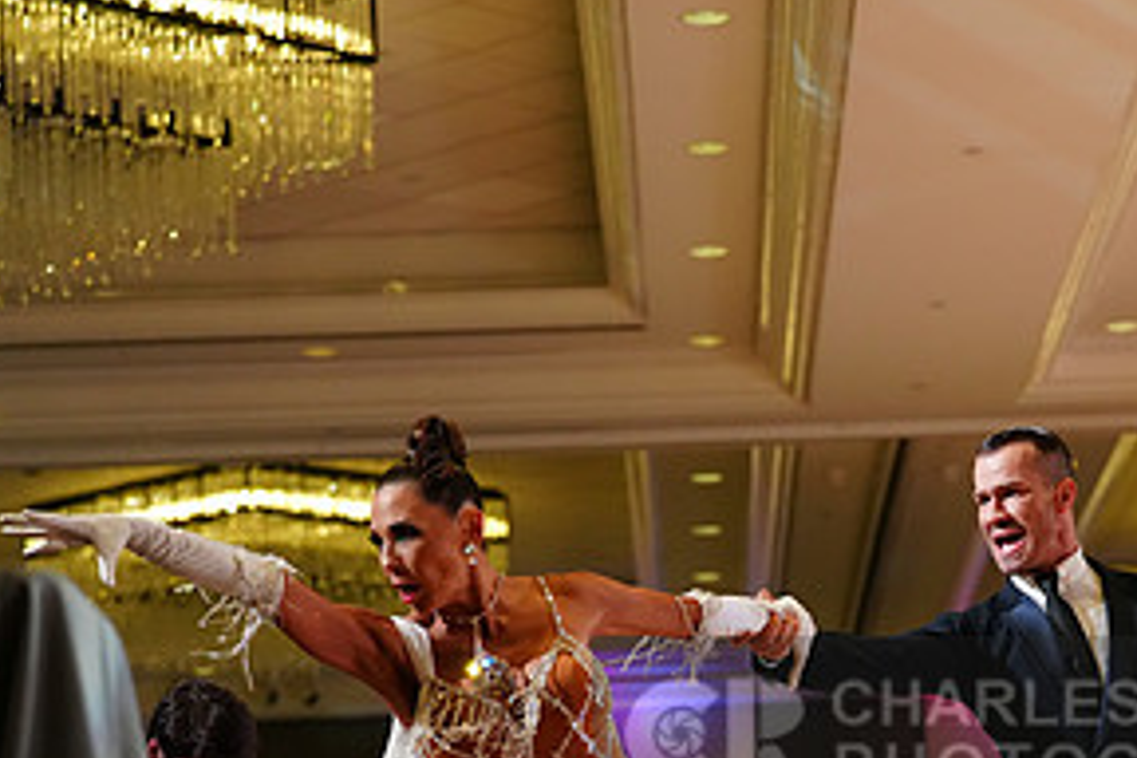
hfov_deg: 14.4
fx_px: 4453
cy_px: 740
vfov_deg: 9.7
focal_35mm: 141
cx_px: 1023
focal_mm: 70
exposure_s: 1/640
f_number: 3.2
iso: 3200
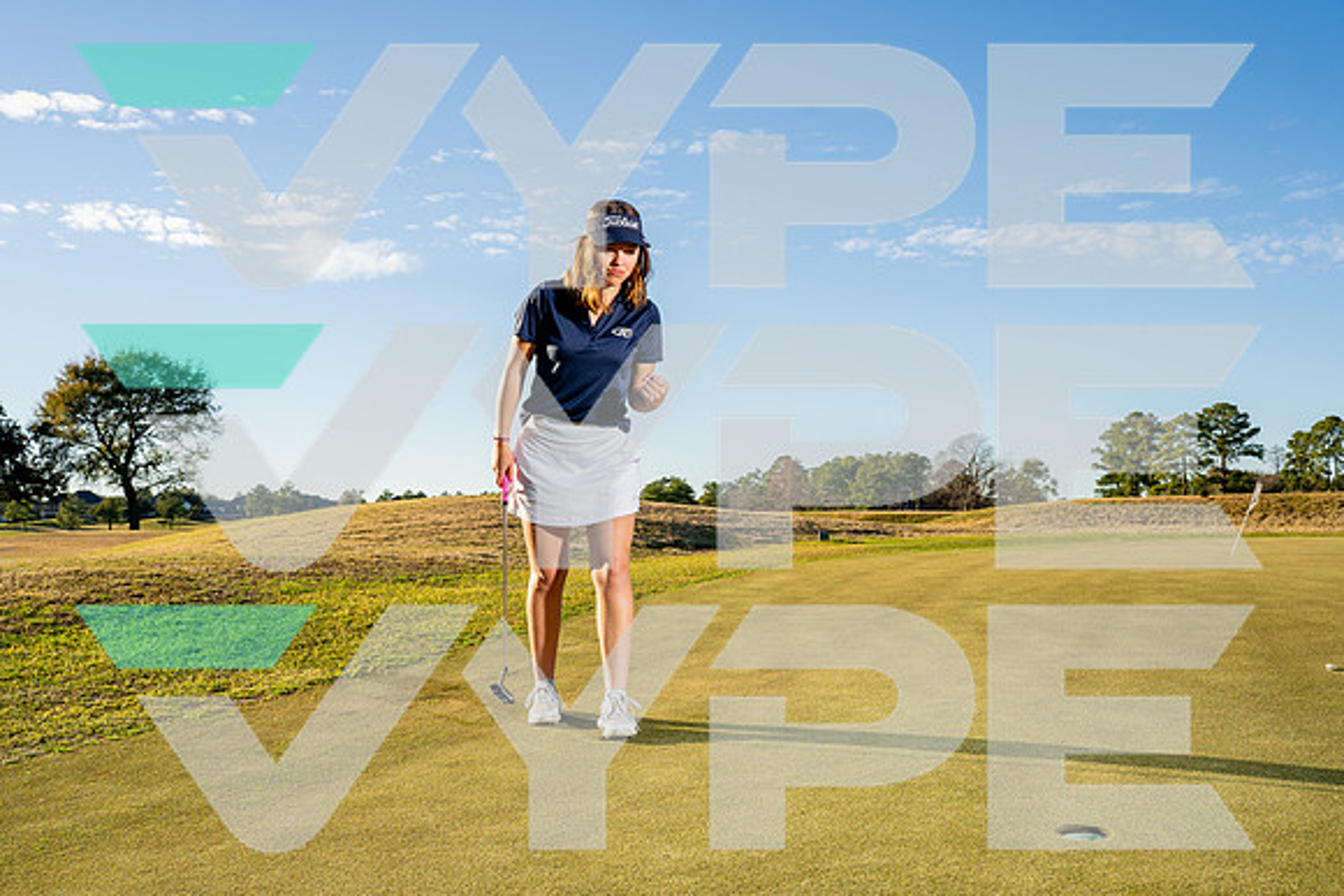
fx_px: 1195
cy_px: 448
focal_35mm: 32
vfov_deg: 41.1
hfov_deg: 58.7
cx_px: 672
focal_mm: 32
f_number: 8
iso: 100
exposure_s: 1/250
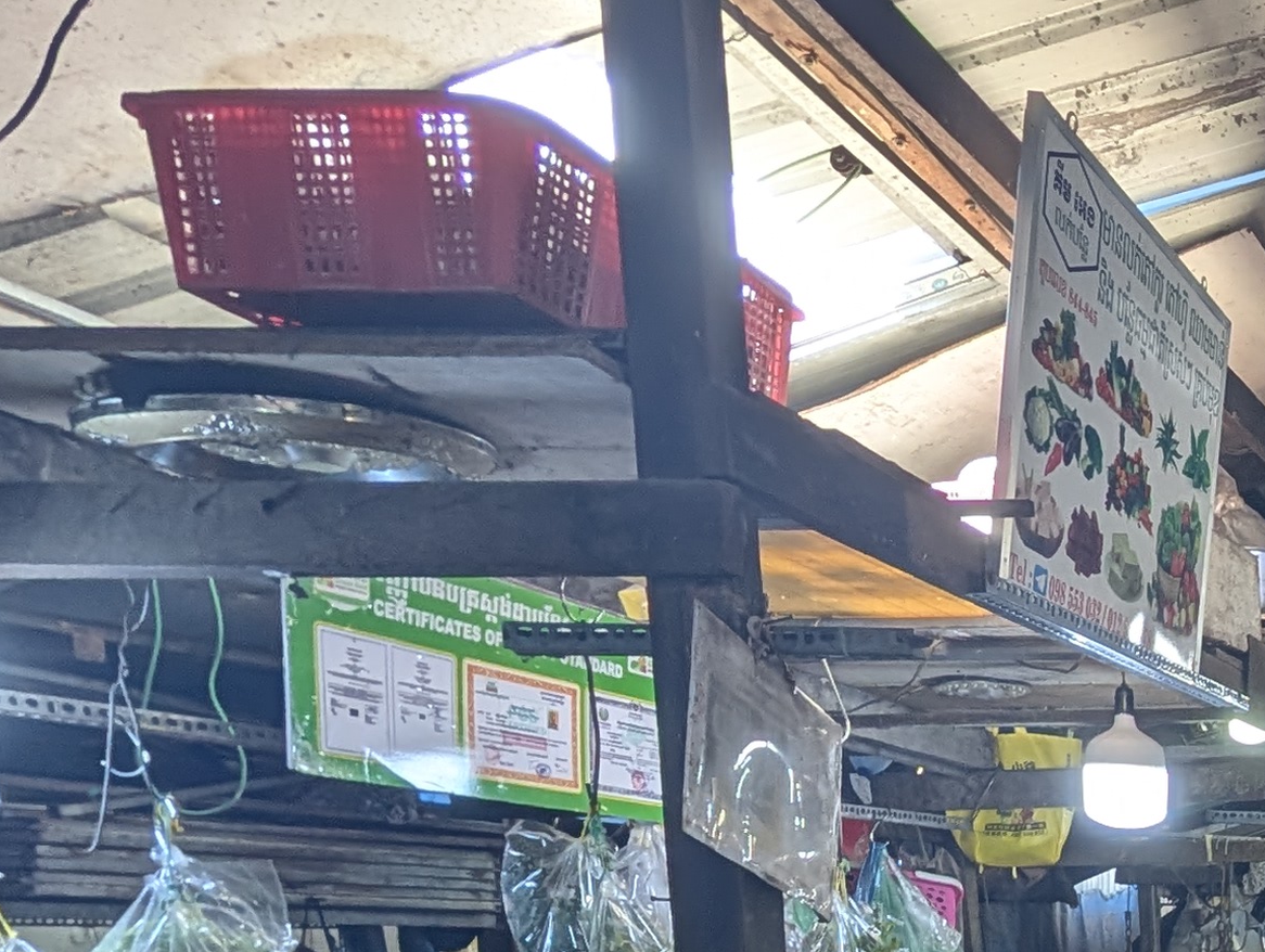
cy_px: 1127
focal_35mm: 42
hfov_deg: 30.7
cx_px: 1776
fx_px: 1537
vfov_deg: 29.8
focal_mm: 2.02
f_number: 1.7
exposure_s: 1/111
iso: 64
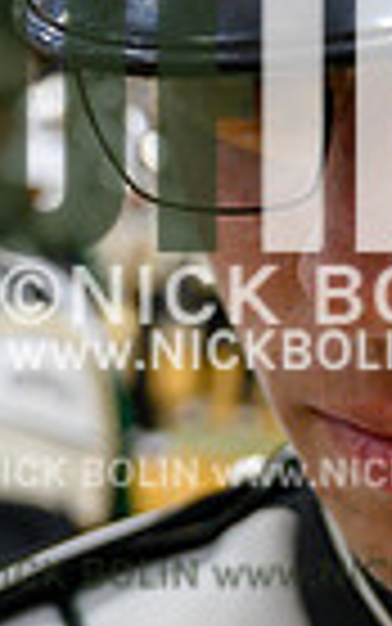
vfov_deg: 20.2
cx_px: 284
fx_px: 1742
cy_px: 158
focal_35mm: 102
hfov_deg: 12.8
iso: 1250
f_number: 4
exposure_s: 1/250
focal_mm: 24
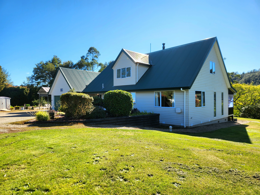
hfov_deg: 73.9
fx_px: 173
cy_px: 98
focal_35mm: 23
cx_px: 130
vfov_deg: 58.9
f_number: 1.8
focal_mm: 5.4
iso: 20
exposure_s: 1/1000
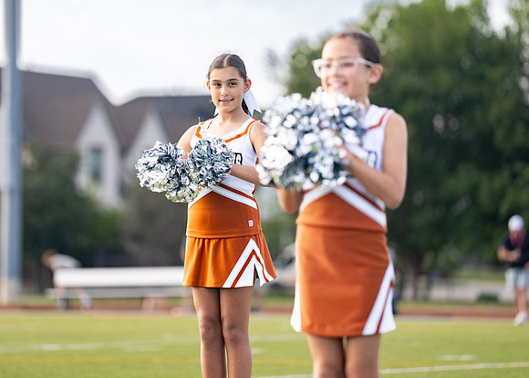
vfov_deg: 6.9
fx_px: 3137
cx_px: 213
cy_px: 155
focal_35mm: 209
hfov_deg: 9.6
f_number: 2.8
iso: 400
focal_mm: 165
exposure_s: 1/2500
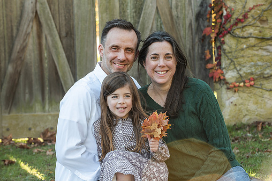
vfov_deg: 11.2
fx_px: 928
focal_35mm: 123
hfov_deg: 16.7
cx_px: 133
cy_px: 88
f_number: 8
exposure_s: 1/125
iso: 500
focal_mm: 120
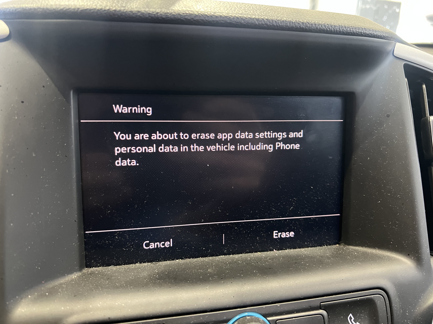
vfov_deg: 53.1
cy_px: 162
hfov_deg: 67.3
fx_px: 325
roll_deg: -1.5
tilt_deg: -17.6
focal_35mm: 26
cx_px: 216
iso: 640
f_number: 1.5
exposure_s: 1/40
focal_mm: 5.7
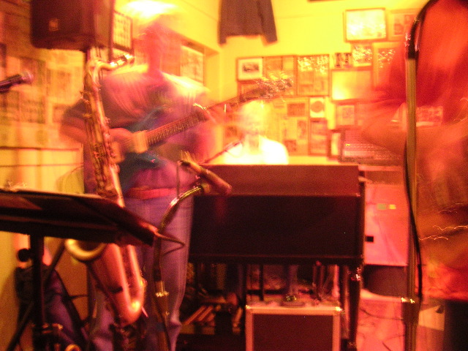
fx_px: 514
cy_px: 176
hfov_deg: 49.0
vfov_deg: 37.7
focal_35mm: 38
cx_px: 234
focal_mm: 5.8
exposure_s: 1.09
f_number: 2.8
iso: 400
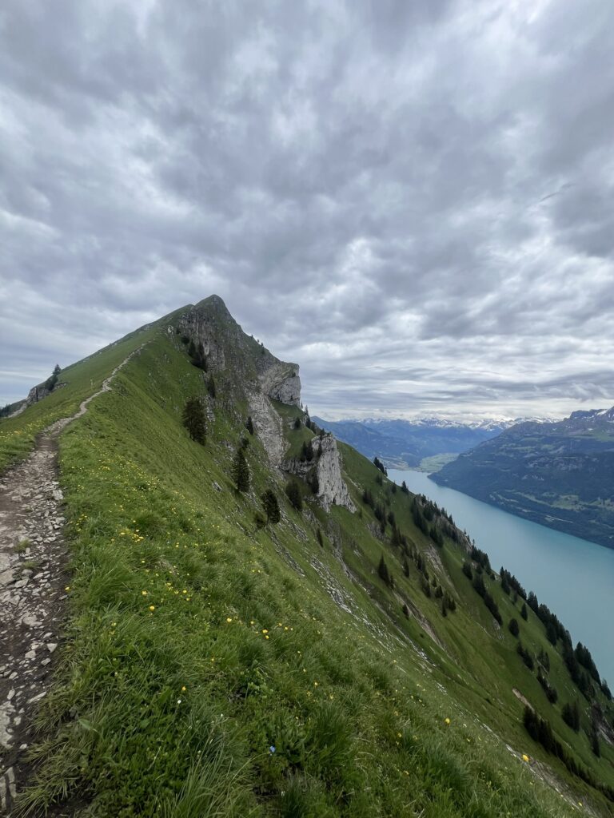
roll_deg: -2.6
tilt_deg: +3.3
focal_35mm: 13
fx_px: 307
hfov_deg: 89.9
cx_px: 307
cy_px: 409
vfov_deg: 106.2
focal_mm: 1.57
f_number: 1.8
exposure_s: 1/2273
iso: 32
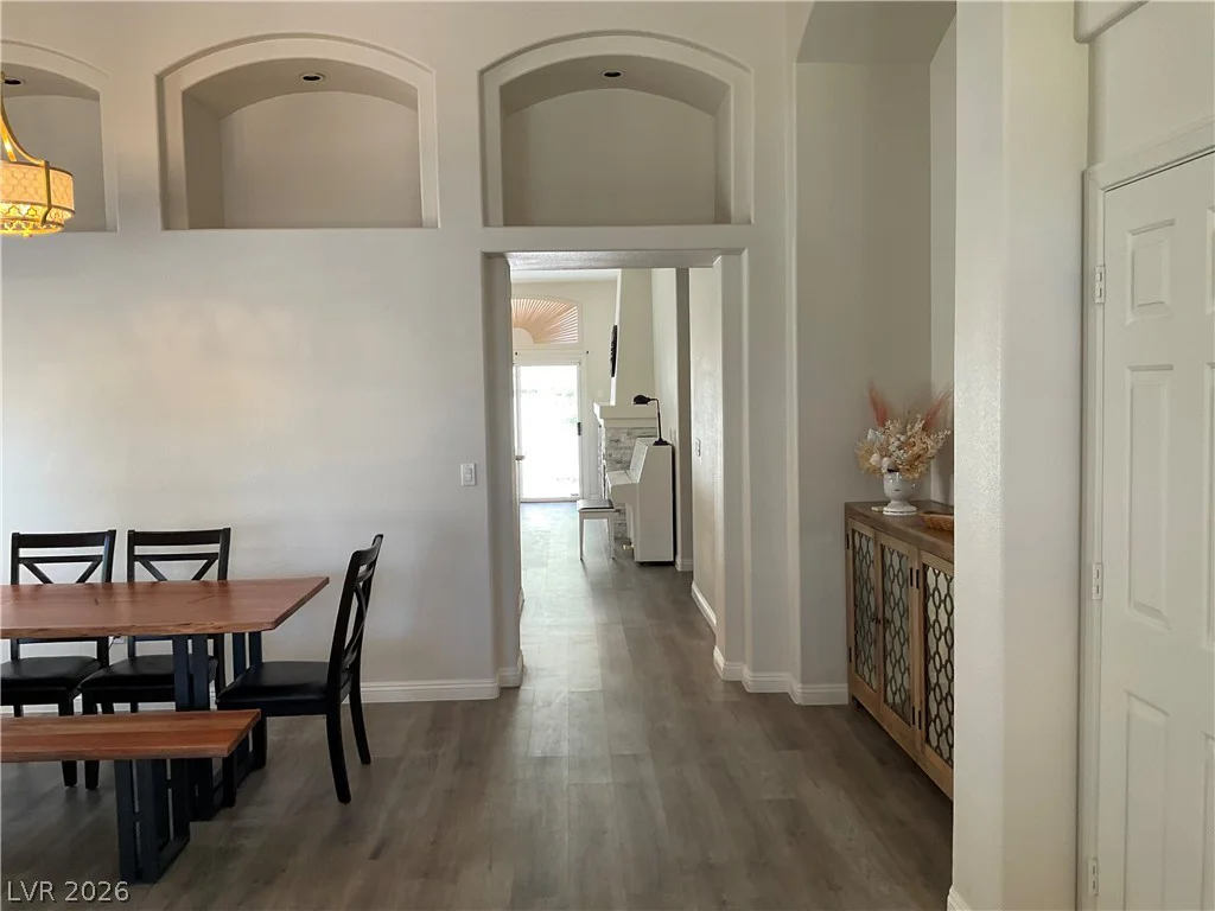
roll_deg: -0.2
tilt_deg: -4.2
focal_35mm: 29
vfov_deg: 48.2
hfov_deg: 61.7
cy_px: 456
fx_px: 1018
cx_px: 608
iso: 50
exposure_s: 1/60
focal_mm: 3
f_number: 1.8
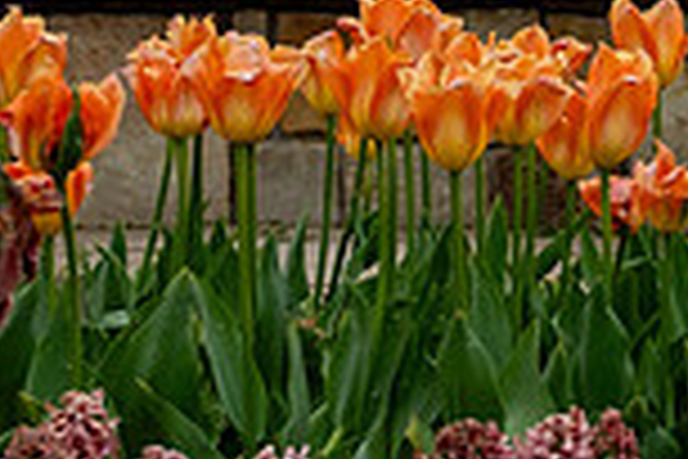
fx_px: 5446
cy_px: -142
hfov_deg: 7.2
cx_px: 823
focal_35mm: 285
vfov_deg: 4.8
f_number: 5.6
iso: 250
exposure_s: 1/400
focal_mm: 50
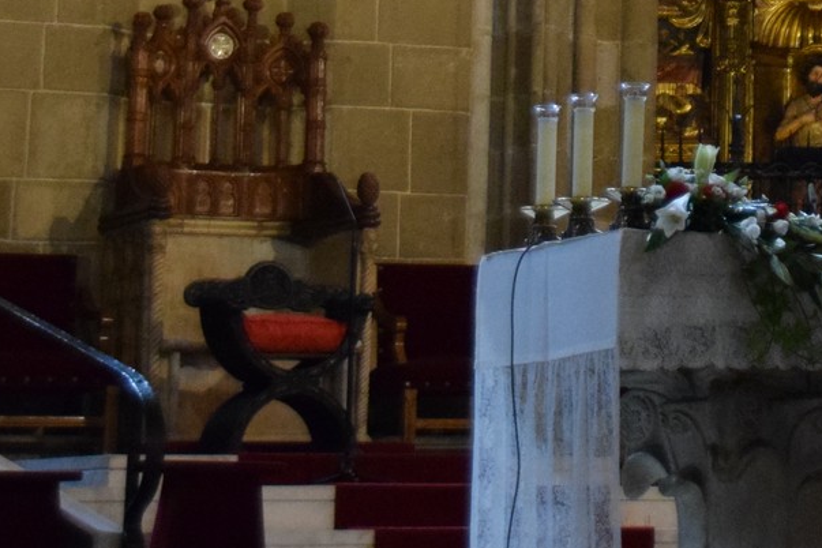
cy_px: -249
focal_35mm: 172
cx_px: 958
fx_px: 3927
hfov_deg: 11.7
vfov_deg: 7.8
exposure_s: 1/60
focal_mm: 32
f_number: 4
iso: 3200
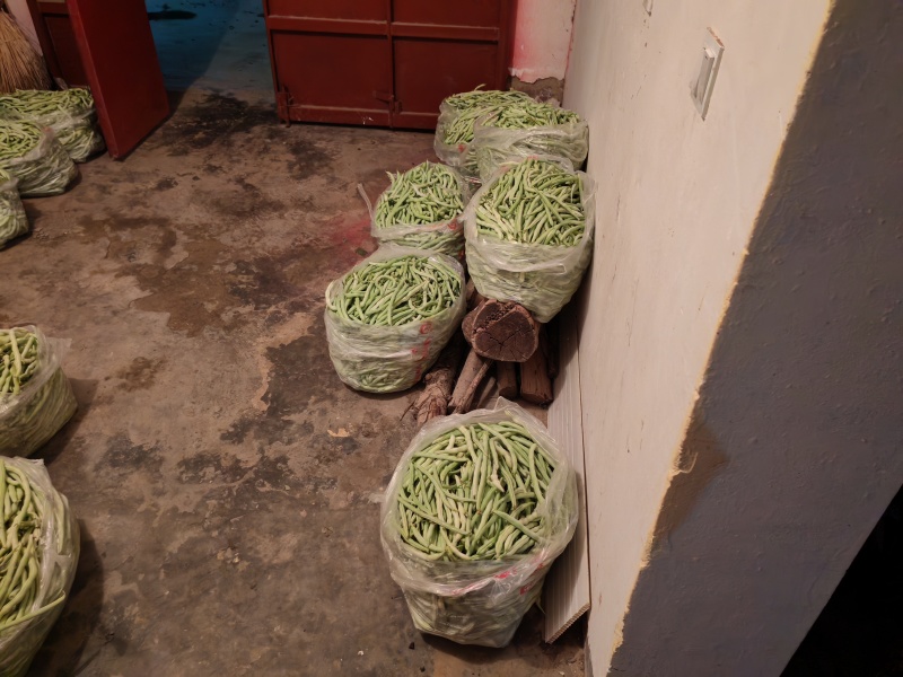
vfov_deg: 51.4
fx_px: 704
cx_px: 452
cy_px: 338
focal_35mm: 27
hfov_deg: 65.3
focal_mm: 5.52
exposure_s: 1/25
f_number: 1.95
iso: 2500
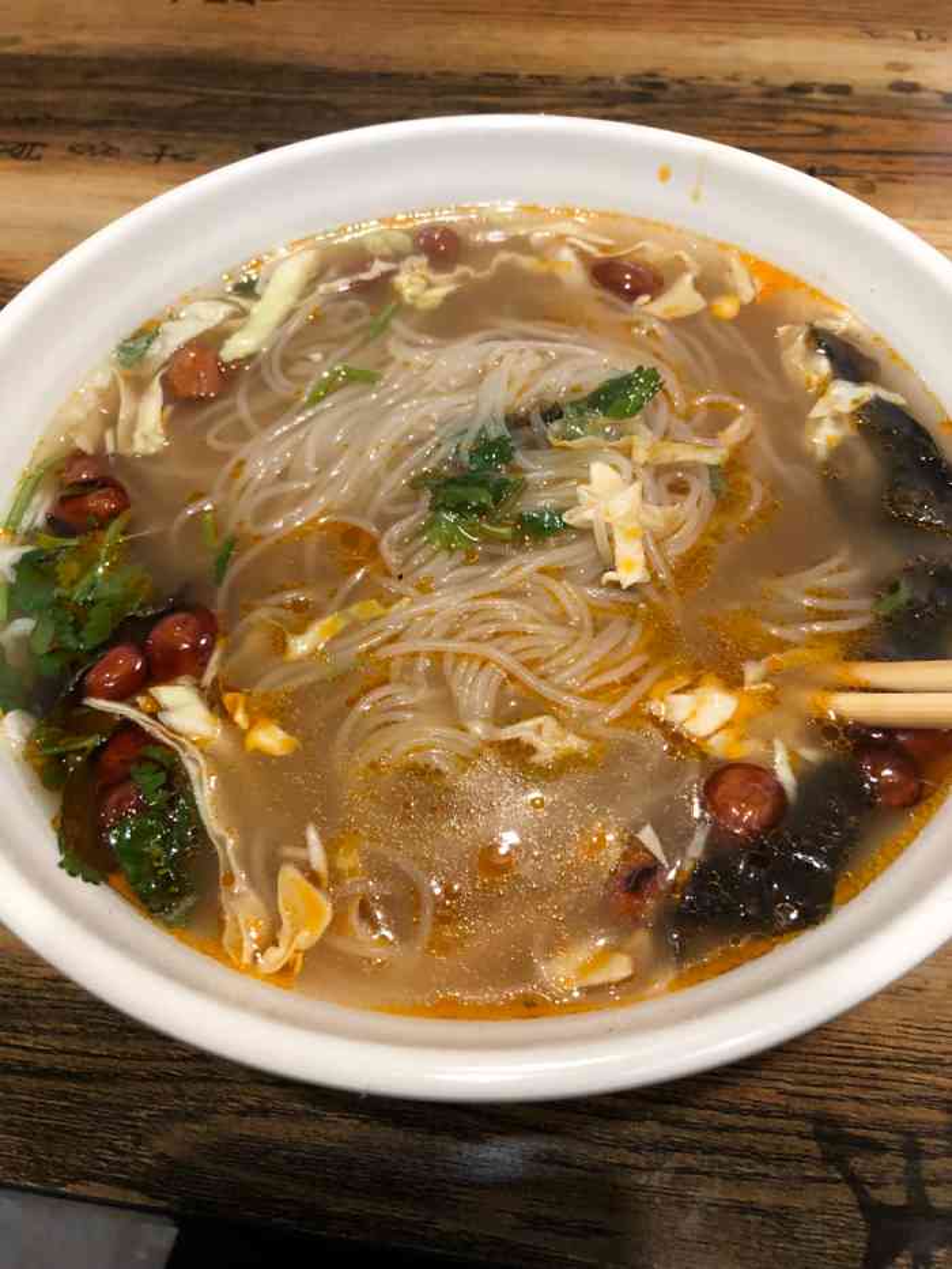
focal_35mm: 28
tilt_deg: -55.2
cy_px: 634
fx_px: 1026
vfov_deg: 63.4
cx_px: 476
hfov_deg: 49.8
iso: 100
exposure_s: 1/17
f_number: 1.8
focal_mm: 3.99
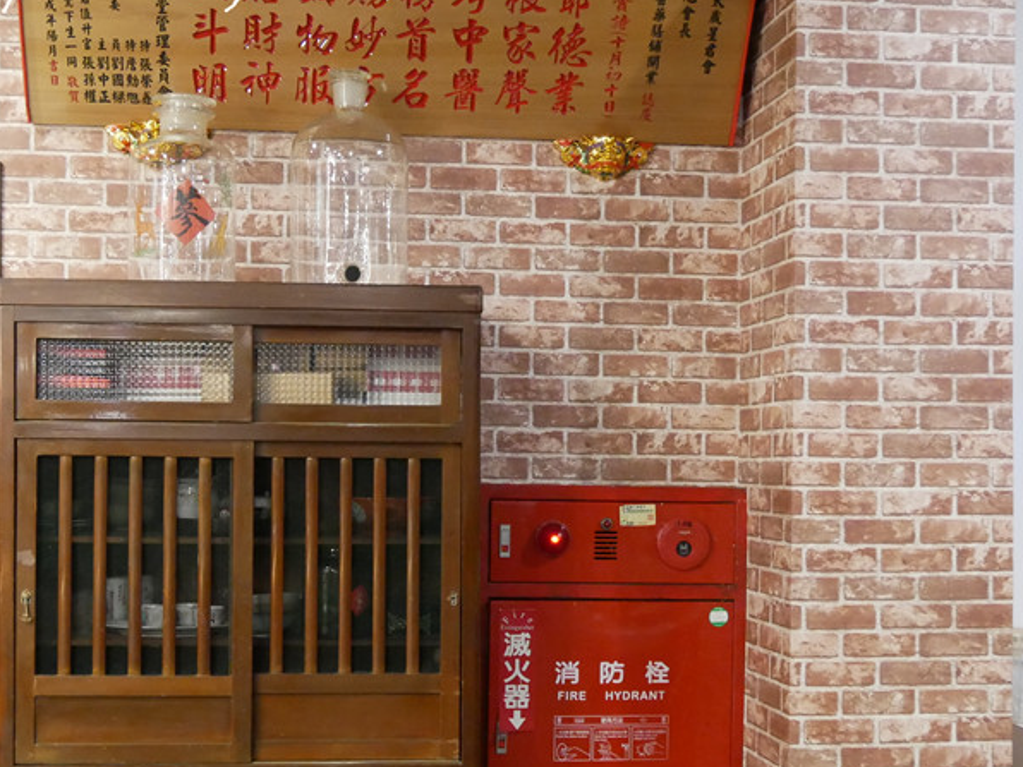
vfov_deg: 25.6
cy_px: 460
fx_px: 1685
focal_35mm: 57
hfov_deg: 33.7
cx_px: 429
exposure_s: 1/50
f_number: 3.7
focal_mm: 17
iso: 3200
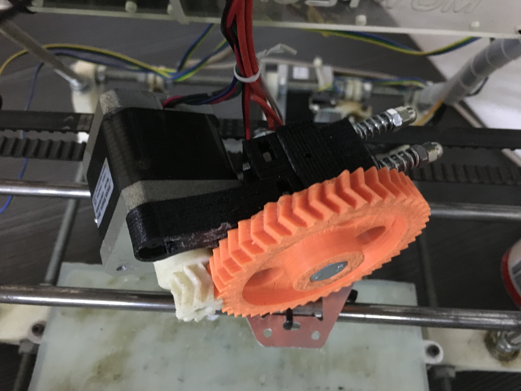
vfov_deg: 48.2
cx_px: 260
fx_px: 436
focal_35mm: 29
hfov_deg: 61.7
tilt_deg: -57.5
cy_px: 196
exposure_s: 1/15
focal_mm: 4.15
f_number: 2.2
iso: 500
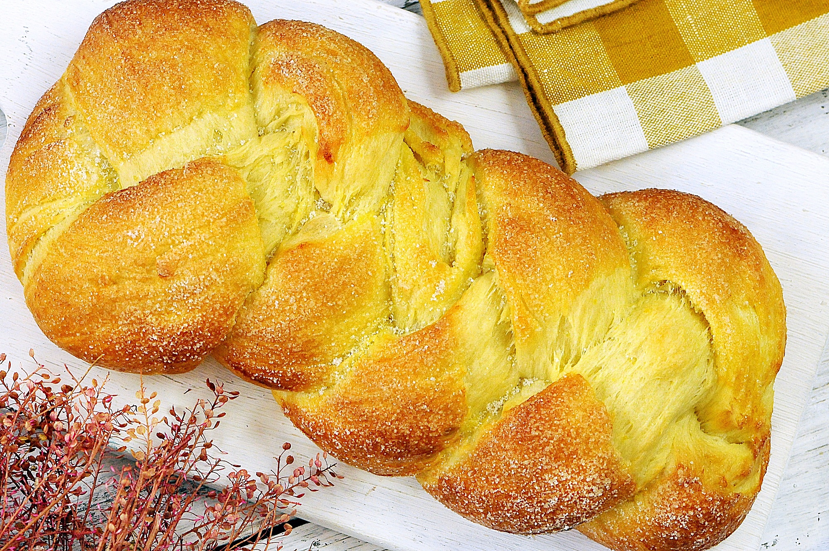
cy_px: 276
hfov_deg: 13.1
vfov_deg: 8.7
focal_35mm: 158
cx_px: 414
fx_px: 3622
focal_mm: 105
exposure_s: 1/25
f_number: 10
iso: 1250
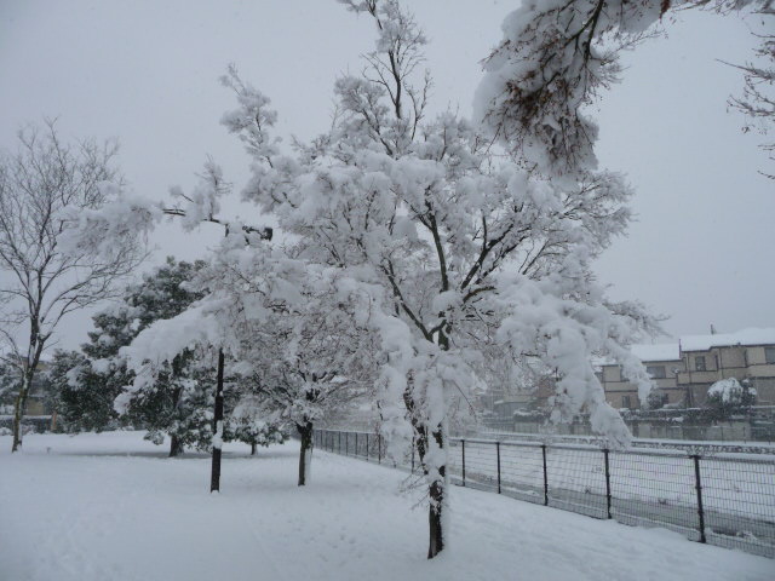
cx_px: 388
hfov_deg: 63.4
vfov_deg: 49.7
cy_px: 290
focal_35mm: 28
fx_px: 627
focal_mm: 4.7
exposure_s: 1/250
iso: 100
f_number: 8
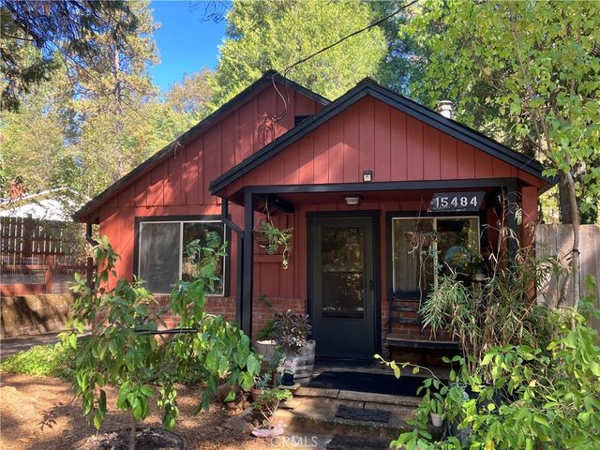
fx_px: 485
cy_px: 225
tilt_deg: +2.9
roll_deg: -0.2
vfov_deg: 49.7
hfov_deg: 63.4
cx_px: 300
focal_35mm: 28
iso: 40
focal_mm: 3.99
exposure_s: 1/121
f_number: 1.8
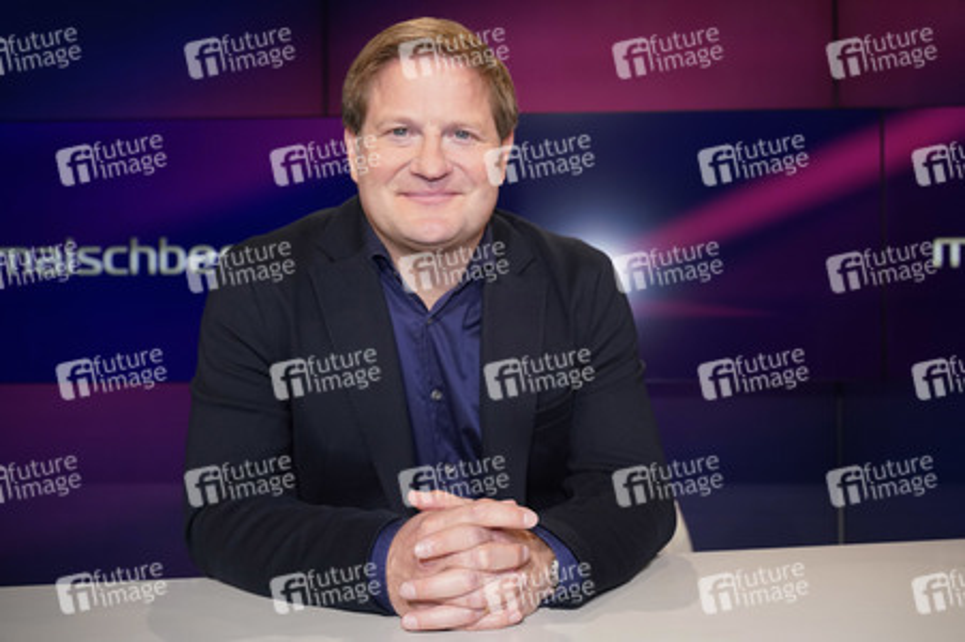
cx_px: 482
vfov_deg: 35.9
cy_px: 321
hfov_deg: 51.9
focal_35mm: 37
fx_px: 991
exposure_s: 1/160
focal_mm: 37
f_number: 5.6
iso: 2000
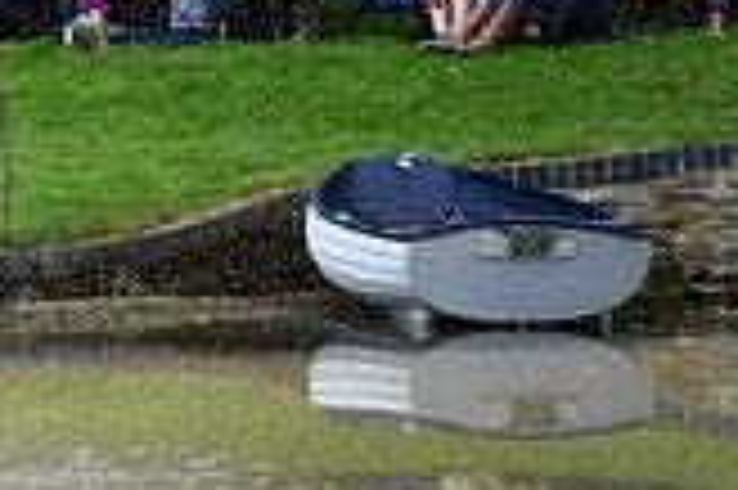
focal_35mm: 170
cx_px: -459
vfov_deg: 8.0
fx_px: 3481
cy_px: 121
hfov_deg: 11.5
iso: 1000
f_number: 4.2
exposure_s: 1/1600
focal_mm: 48
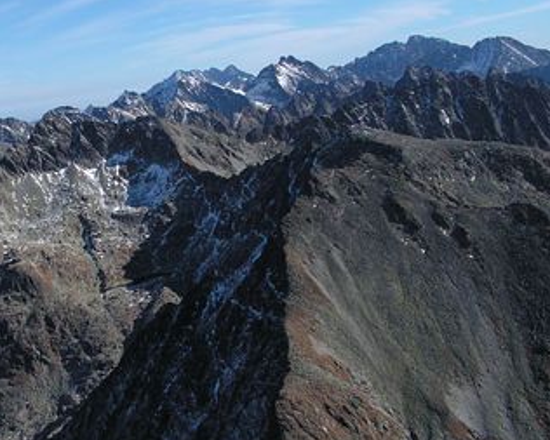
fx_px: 814
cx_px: 165
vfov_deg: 30.2
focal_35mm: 50
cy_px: 194
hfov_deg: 36.8
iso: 100
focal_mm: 6
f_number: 3.2
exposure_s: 1/2000
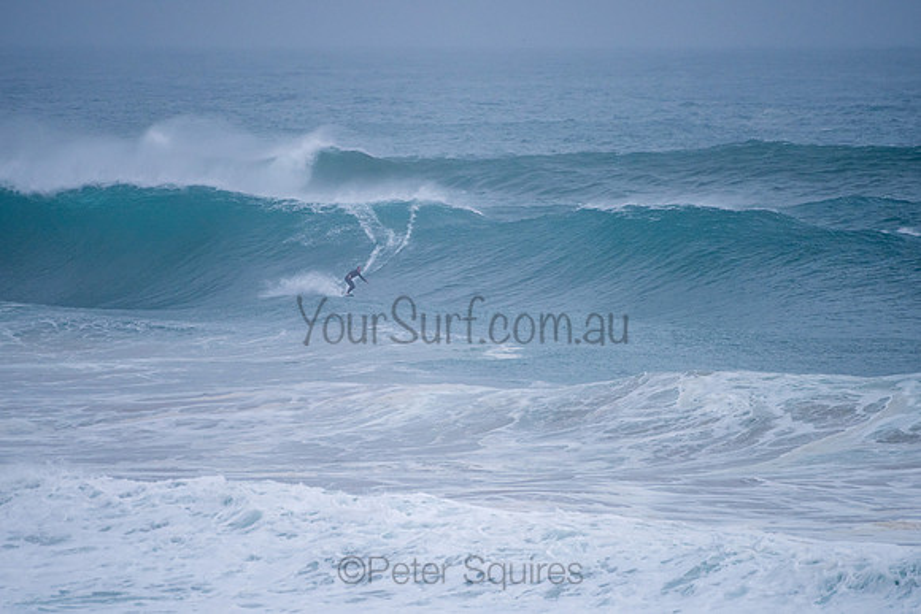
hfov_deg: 3.4
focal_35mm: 613
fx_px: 15691
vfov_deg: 2.2
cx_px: 442
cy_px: 284
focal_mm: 500
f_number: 5.6
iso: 450
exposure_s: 1/1250
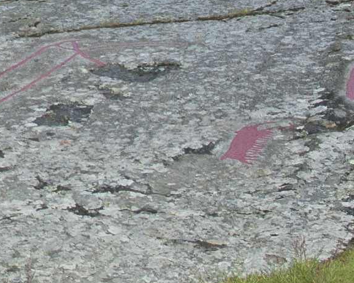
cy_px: -119
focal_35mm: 132
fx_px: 1383
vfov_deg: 11.3
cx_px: -371
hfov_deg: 12.6
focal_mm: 18
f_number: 3.5
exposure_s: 1/60
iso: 200
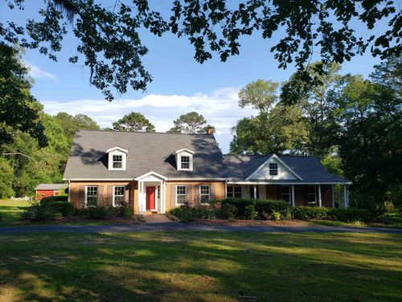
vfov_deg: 53.1
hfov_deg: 67.3
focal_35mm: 26
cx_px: 201
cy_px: 151
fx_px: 302
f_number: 2.4
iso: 50
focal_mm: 4.3
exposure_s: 1/701
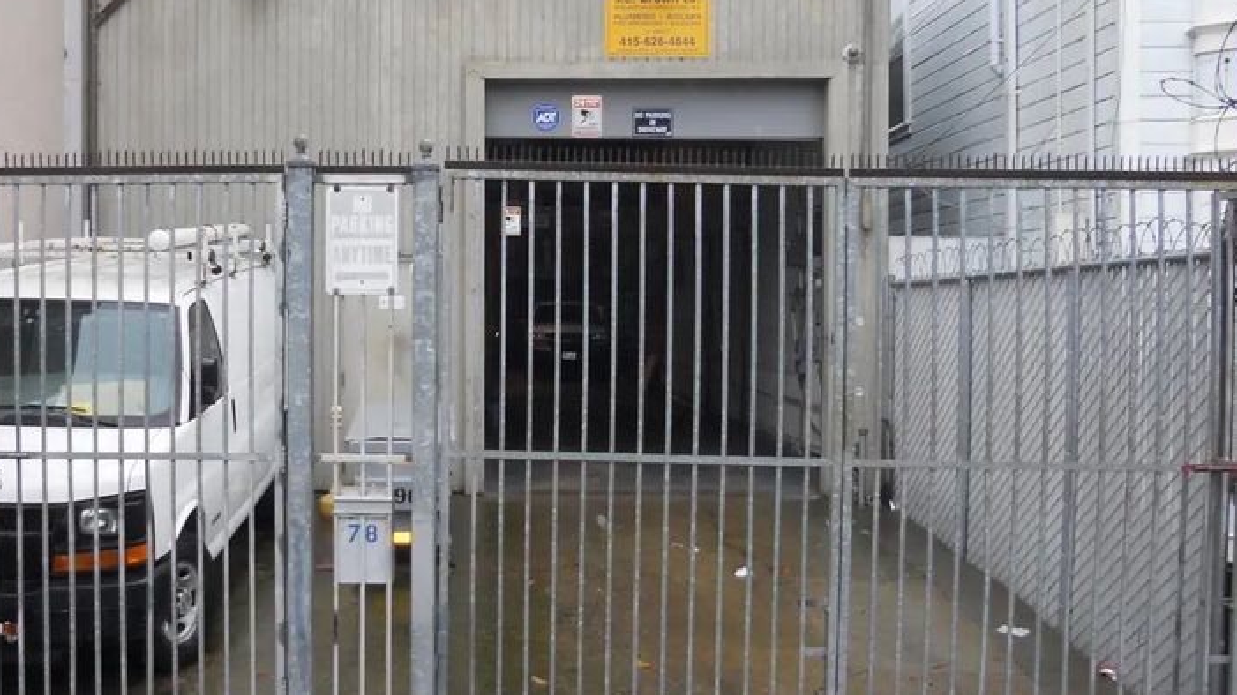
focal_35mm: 43
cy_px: 351
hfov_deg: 46.9
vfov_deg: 27.7
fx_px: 1410
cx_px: 457
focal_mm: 4.9
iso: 80
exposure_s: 1/50
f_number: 3.2
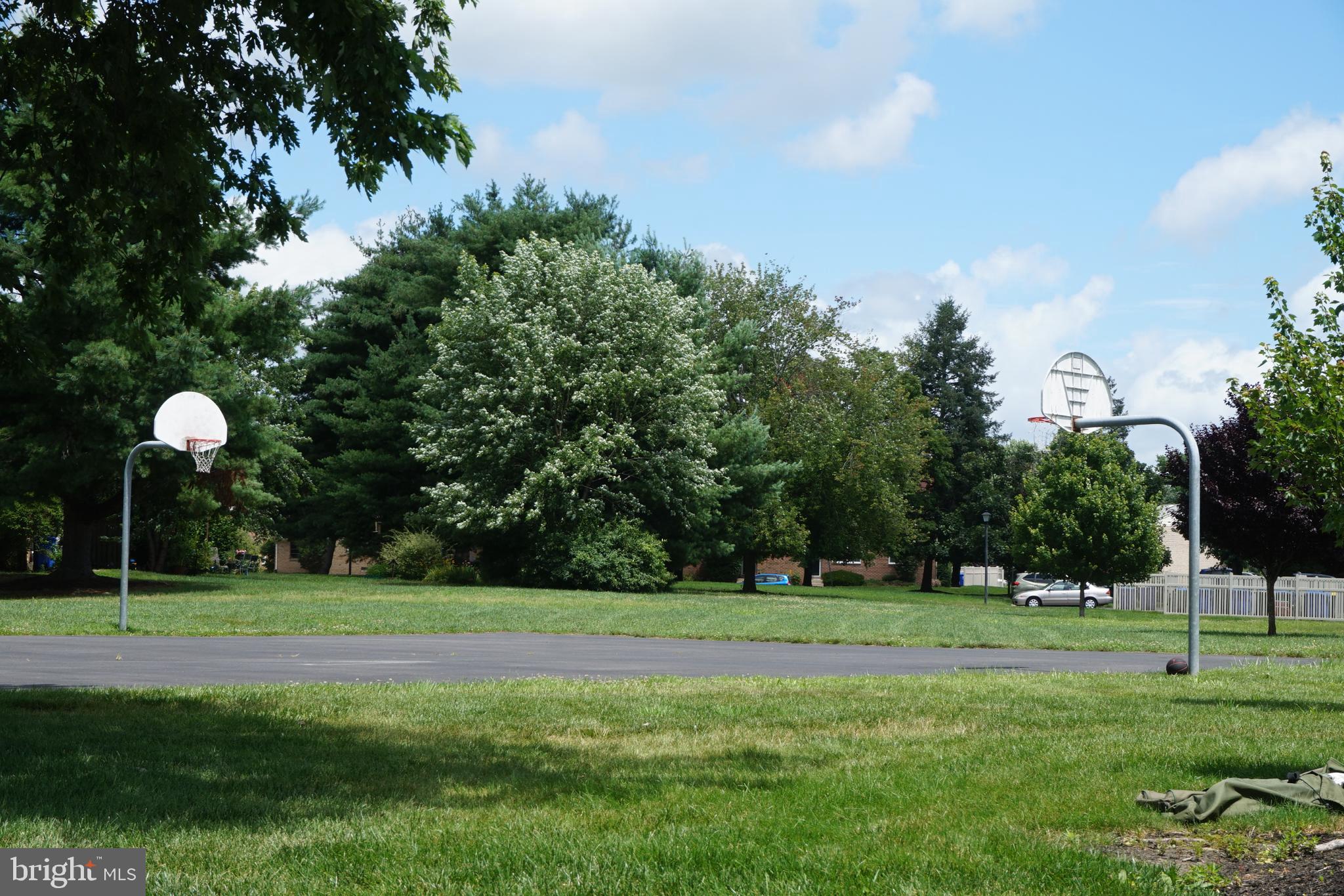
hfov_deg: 27.0
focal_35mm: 75
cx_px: 672
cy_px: 448
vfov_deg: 18.2
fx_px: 2800
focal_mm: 50
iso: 100
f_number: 13
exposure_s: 1/100
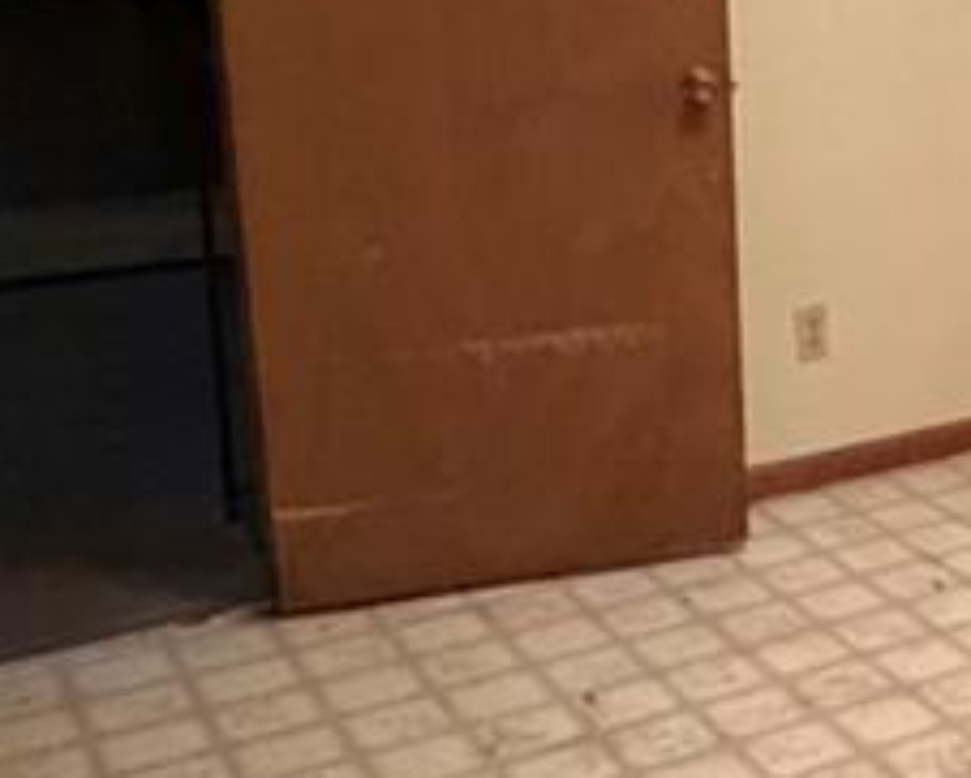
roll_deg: -0.9
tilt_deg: -11.8
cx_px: 1267
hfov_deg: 26.0
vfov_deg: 24.4
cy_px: 219
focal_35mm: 62
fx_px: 1783
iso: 1000
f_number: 2.2
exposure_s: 1/60
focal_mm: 2.22
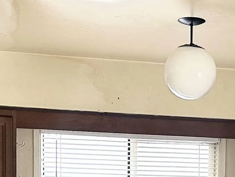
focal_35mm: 107
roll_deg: -0.8
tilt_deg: -2.4
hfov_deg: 18.2
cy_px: 254
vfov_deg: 13.2
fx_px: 727
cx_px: 193
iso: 200
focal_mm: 6.86
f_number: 1.78
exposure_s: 1/121
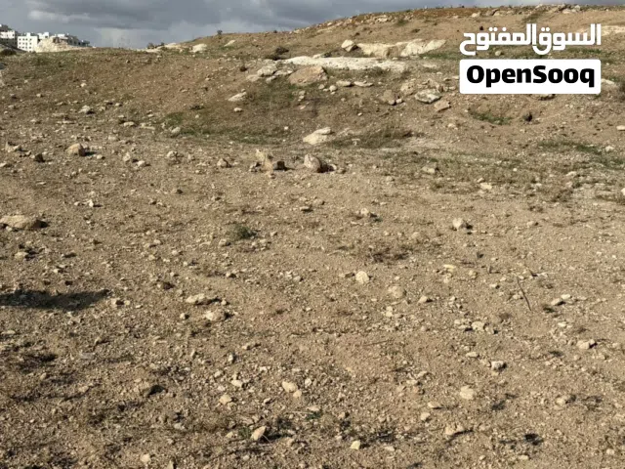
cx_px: 312
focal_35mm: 24
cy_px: 234
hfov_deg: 71.6
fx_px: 433
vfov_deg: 56.8
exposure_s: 1/7353
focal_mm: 6.76
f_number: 1.78
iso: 80
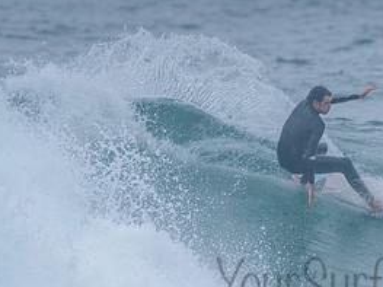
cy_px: 205
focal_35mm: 1301
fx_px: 14388
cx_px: 368
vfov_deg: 1.1
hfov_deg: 1.5
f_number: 5.6
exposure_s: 1/1250
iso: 500
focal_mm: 500
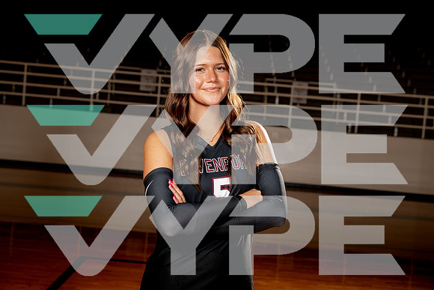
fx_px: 651
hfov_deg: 36.9
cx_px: 217
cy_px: 145
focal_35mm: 54
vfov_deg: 25.1
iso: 100
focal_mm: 54
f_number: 5.6
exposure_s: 1/250
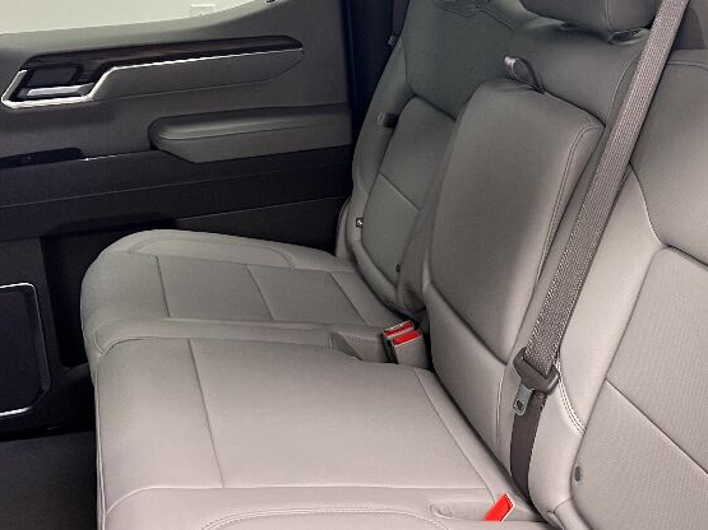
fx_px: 982
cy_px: 182
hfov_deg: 38.9
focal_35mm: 48
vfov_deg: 30.1
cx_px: 506
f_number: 1.5
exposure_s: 1/60
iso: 500
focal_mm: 5.7
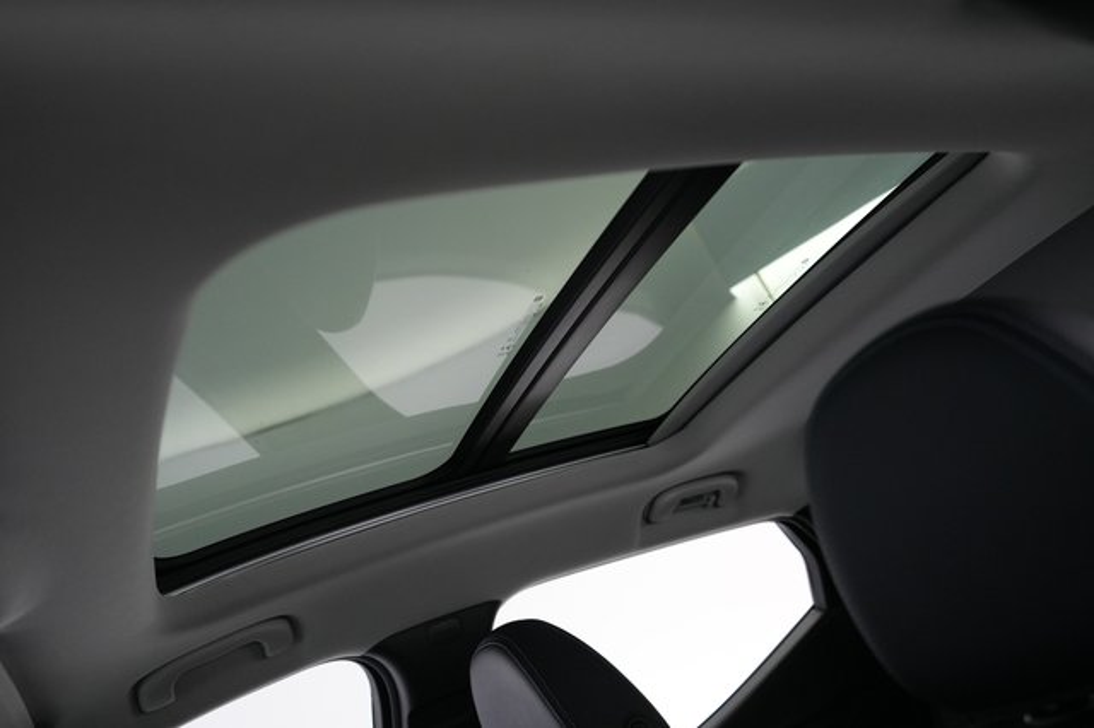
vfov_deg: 46.4
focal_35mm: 28
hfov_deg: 65.5
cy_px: 364
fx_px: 850
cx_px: 547
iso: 2500
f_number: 2.8
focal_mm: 28
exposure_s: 1/160
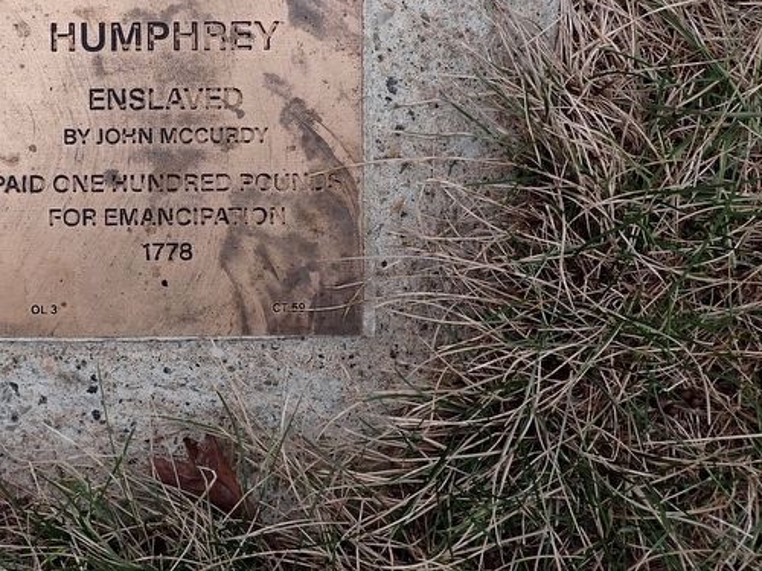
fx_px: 881
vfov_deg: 35.5
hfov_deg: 45.3
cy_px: 177
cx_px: 195
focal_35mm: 40
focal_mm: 4.5
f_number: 2.8
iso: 100
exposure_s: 1/200
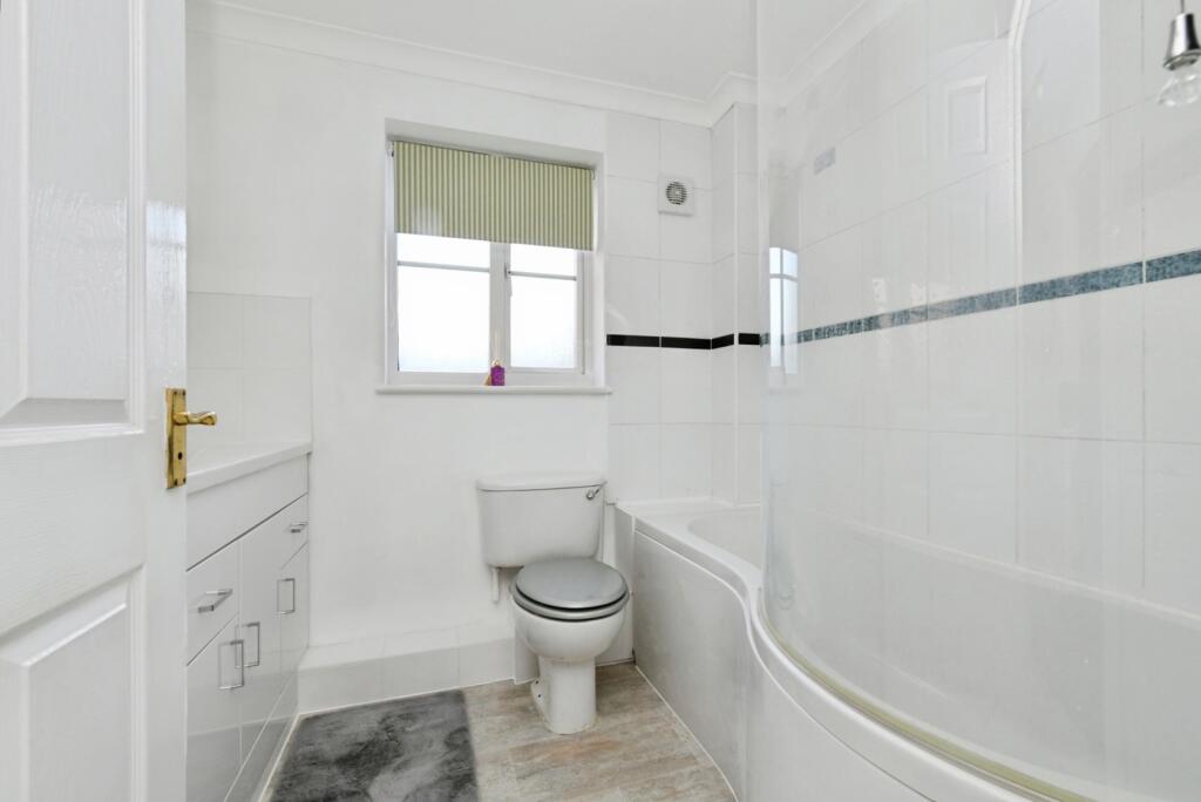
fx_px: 501
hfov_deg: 100.4
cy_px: 401
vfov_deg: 77.4
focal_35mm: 15
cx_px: 600
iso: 800
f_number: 11
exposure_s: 1/60
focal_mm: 15
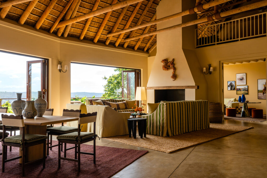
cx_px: 134
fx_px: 215
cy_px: 89
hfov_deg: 63.7
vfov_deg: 45.0
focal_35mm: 29
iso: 100
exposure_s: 1/25
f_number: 11
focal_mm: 29
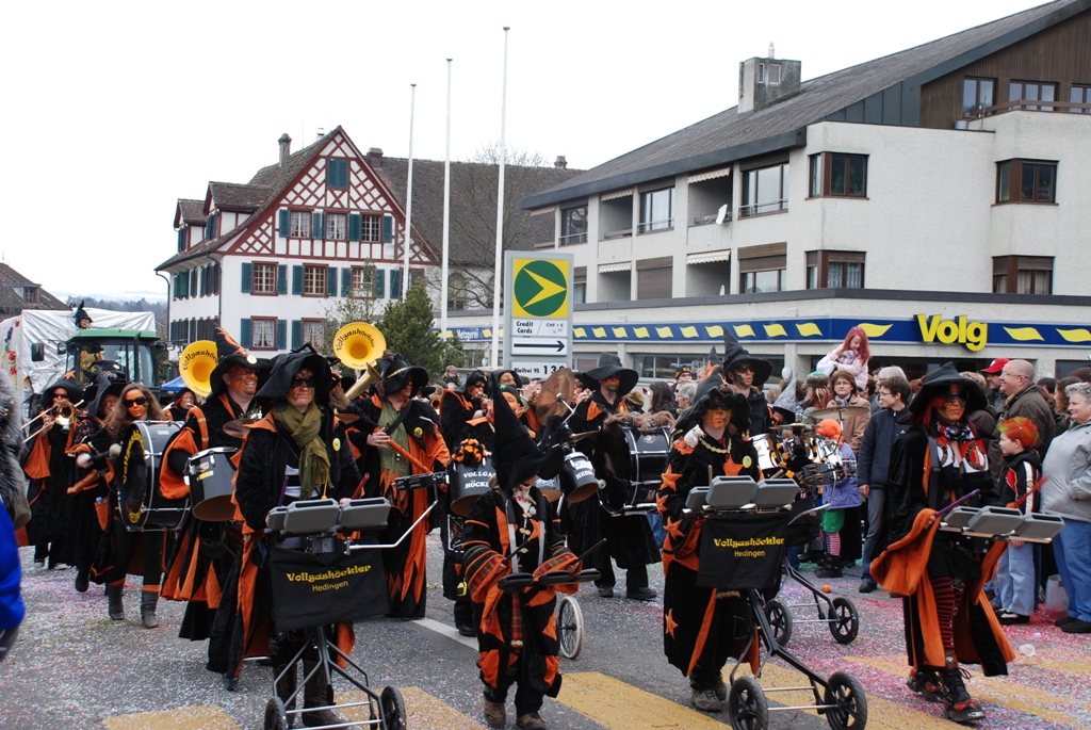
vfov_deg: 28.1
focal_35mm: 48
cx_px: 546
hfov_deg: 41.1
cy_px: 365
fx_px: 1456
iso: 180
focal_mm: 32
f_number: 5.6
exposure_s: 1/125
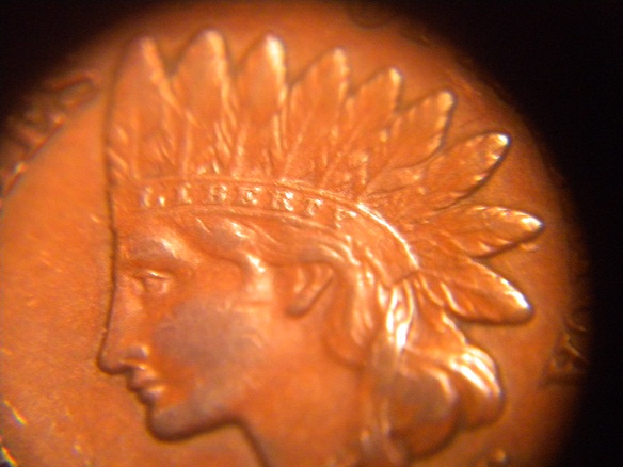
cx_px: 312
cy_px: 234
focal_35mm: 52
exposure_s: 1/8.8
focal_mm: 9.3
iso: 473
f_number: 3.9
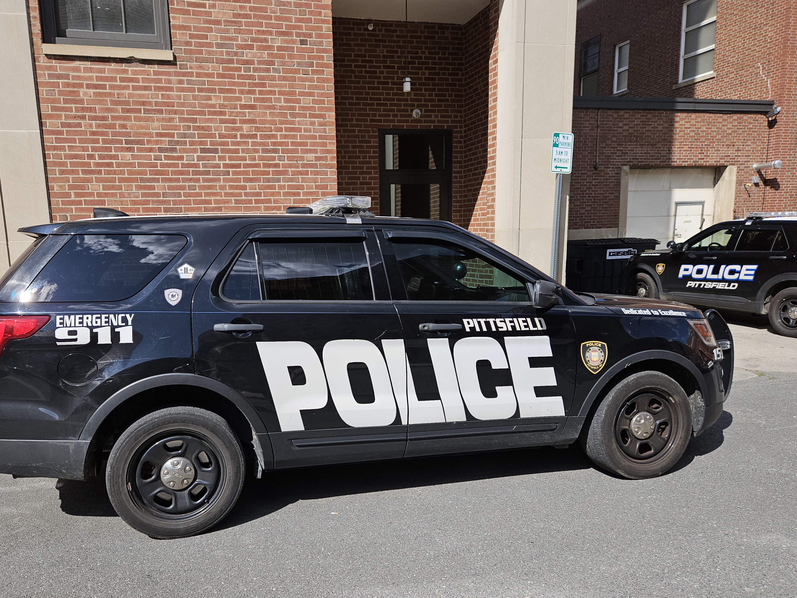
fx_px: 622
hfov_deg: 65.2
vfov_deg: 51.2
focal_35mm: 27
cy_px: 334
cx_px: 357
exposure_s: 1/1457
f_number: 1.8
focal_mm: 5.4
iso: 25
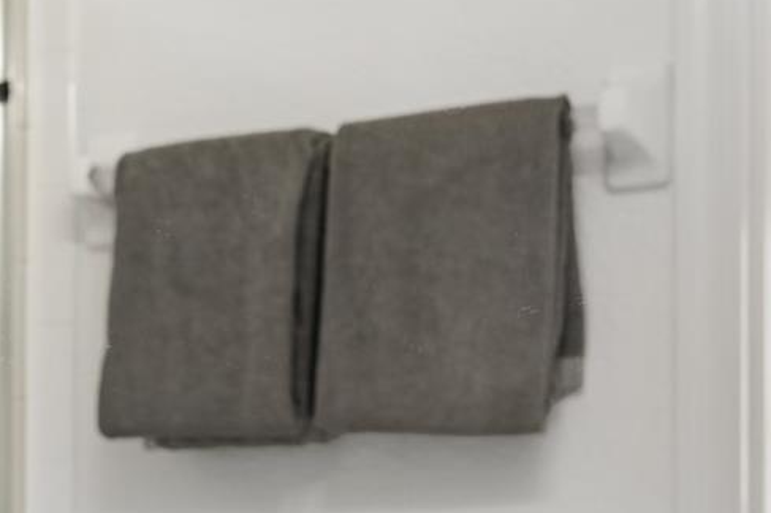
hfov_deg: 17.8
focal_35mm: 115
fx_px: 2461
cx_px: 378
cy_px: 757
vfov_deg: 11.4
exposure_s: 1.6
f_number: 8
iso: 100
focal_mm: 35
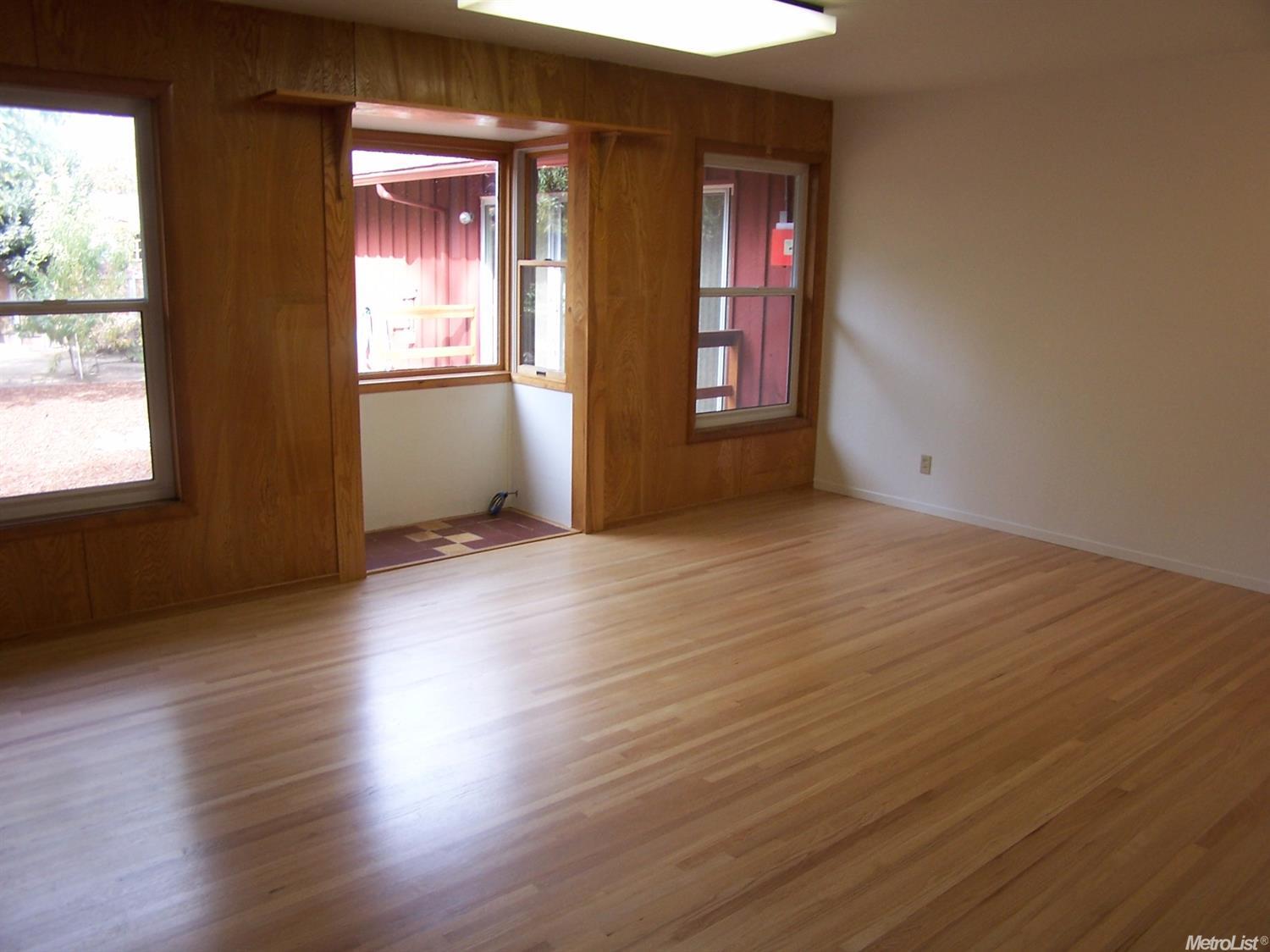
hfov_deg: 49.0
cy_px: 476
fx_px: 1394
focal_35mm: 38
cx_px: 635
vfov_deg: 37.7
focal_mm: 6.3
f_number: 2.8
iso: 80
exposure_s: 1/30
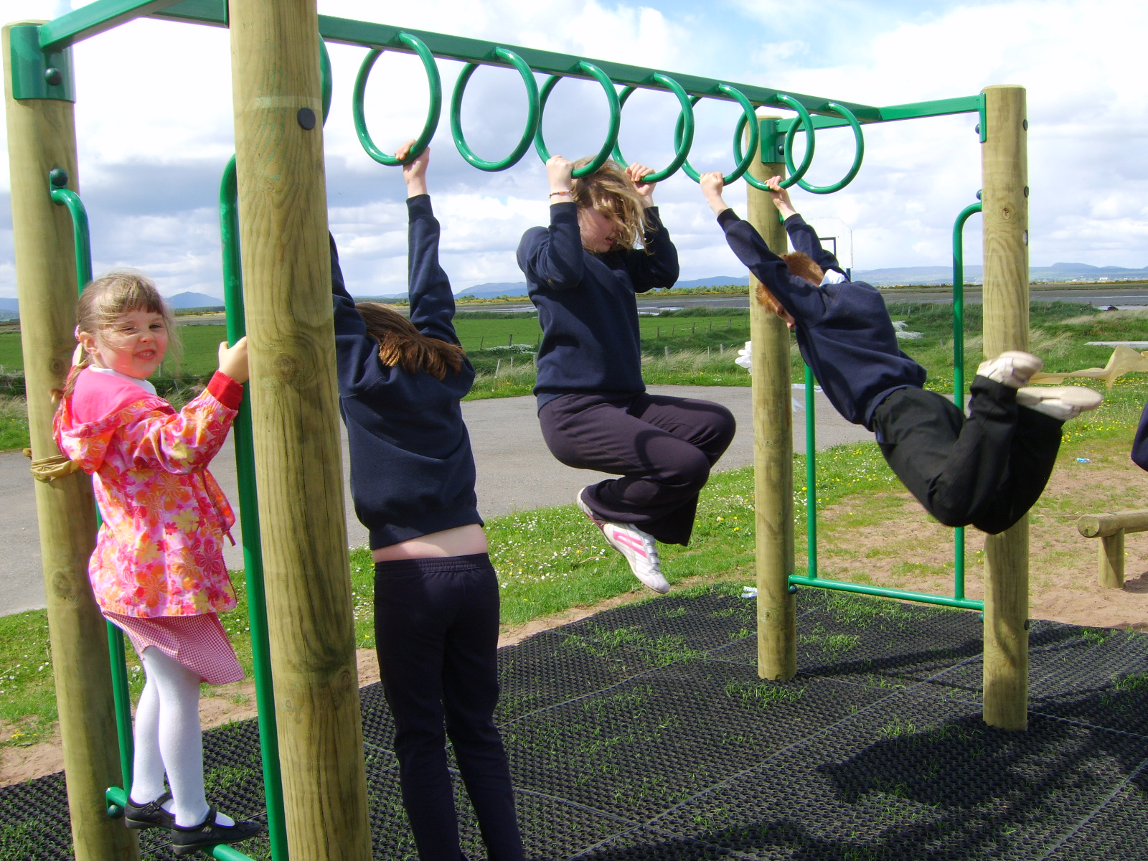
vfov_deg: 37.7
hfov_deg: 49.0
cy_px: 430
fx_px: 1260
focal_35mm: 38
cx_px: 574
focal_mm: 7.8
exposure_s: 1/160
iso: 50
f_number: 6.4
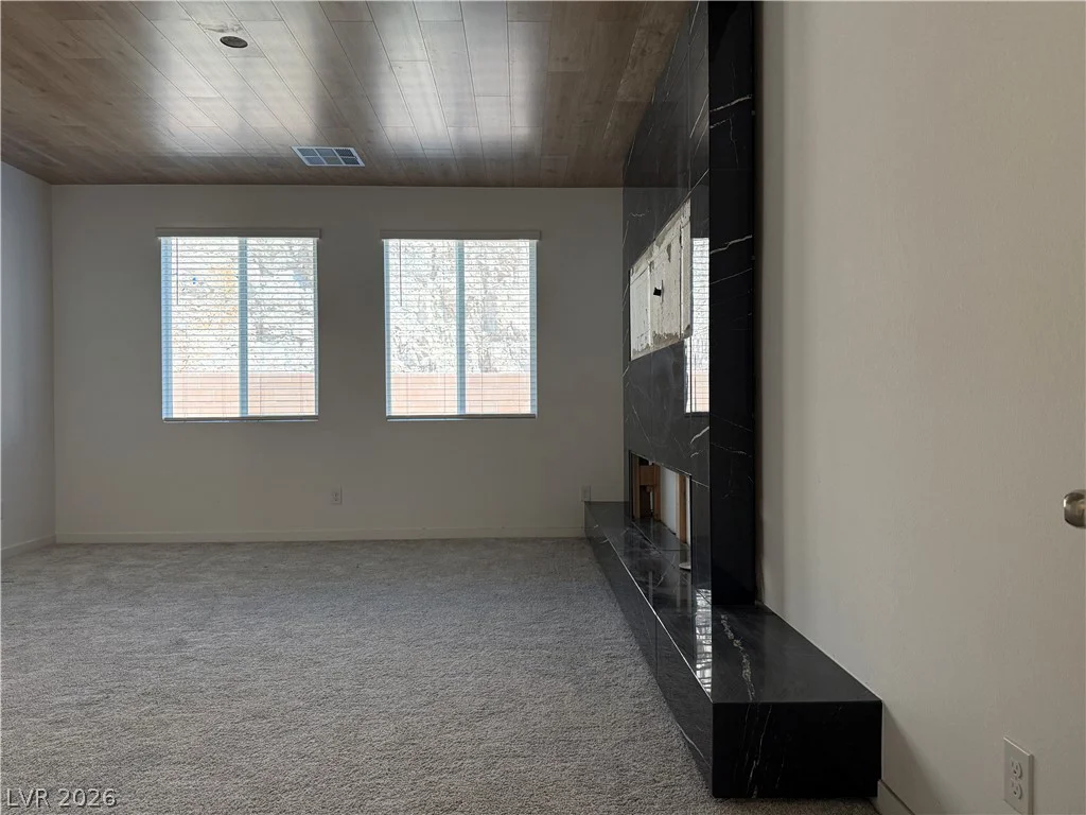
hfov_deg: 71.6
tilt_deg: +0.4
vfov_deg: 56.8
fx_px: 753
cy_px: 408
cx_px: 543
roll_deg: -0.2
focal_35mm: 24
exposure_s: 1/213
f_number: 1.78
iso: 200
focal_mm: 6.76
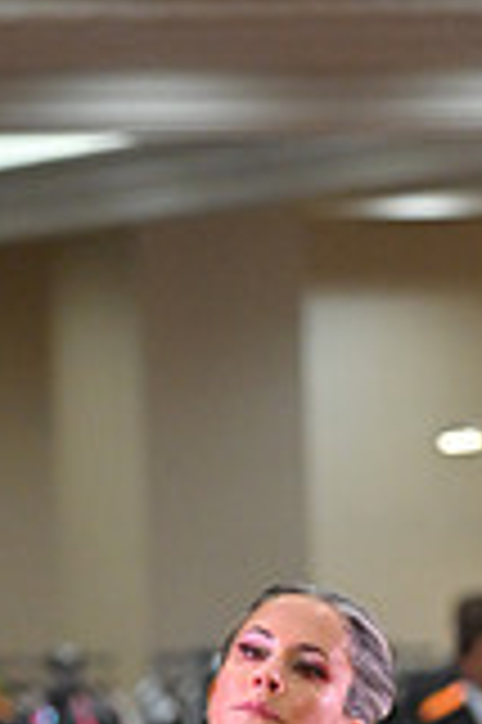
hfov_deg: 2.6
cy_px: 1250
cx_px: 106
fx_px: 10525
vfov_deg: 3.9
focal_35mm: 523
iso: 3200
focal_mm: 145
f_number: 5
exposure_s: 1/400
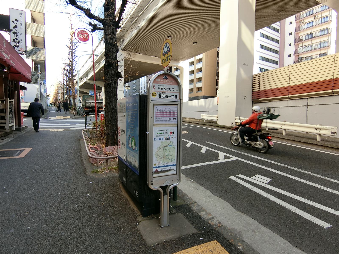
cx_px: 170
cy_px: 127
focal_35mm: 19
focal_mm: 4.06
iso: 80
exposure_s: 1/160
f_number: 2.7
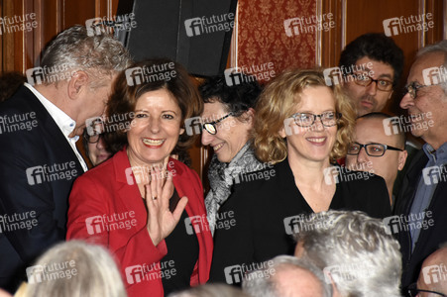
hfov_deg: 9.8
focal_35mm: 210
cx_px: 224
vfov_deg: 6.5
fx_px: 2606
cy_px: 148
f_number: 6.3
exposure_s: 1/60
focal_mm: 140
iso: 1600
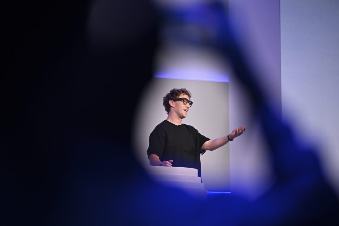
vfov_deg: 6.9
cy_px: 113
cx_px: 170
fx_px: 1883
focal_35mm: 200
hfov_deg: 10.3
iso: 1600
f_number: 2.8
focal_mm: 200
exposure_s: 1/400
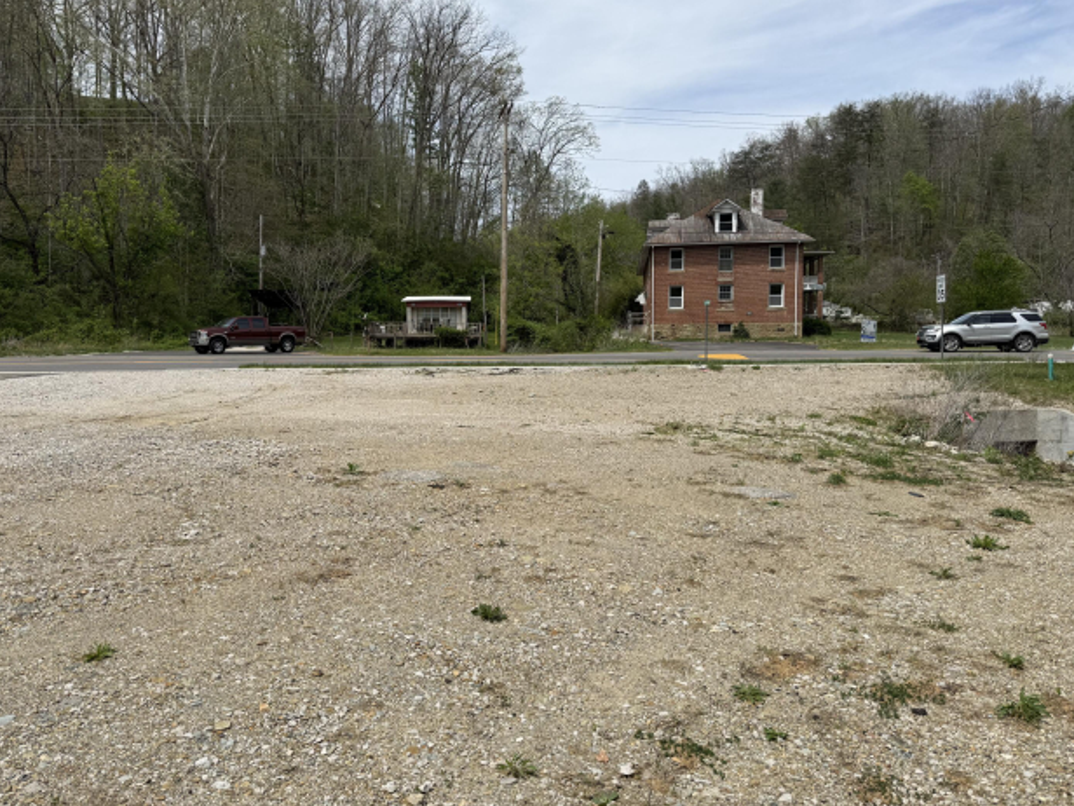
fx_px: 807
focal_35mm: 26
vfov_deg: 53.0
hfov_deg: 67.3
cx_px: 506
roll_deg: +0.3
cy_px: 373
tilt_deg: -2.1
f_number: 1.78
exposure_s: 1/5319
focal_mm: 6.76
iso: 80
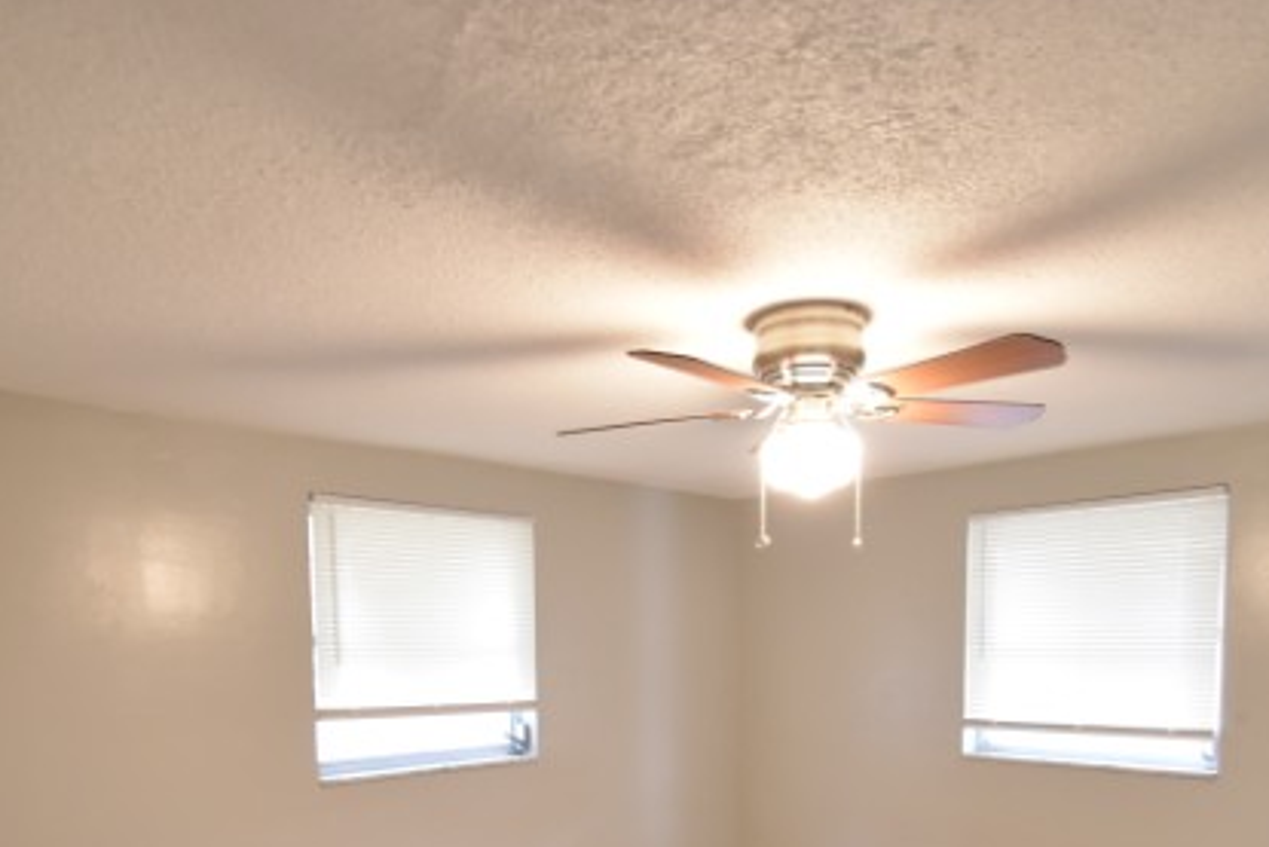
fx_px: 917
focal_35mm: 26
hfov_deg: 69.3
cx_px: 679
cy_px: 719
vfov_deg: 46.1
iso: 800
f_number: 3.5
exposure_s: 1/8
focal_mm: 10
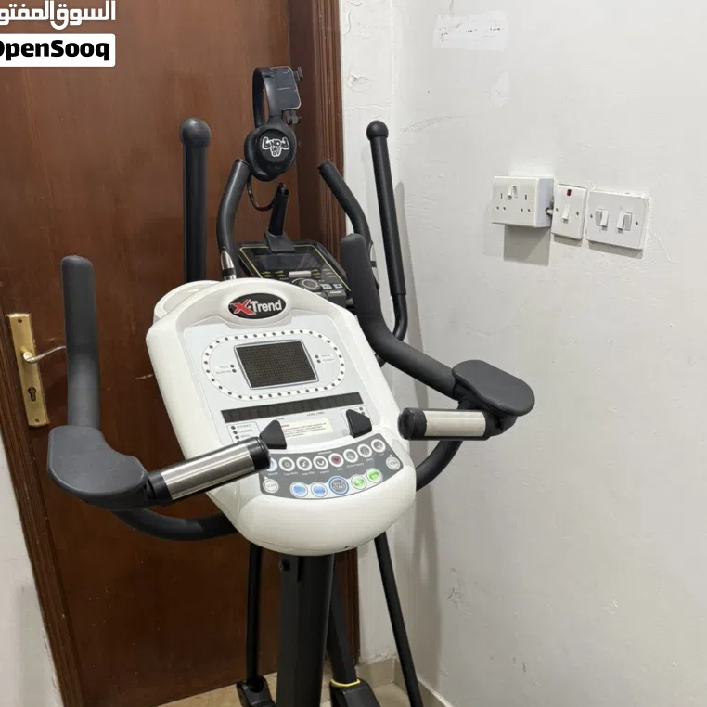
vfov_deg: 41.1
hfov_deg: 43.6
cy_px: 611
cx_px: 433
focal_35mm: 38
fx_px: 878
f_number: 1.78
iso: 250
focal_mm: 6.76
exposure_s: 1/50
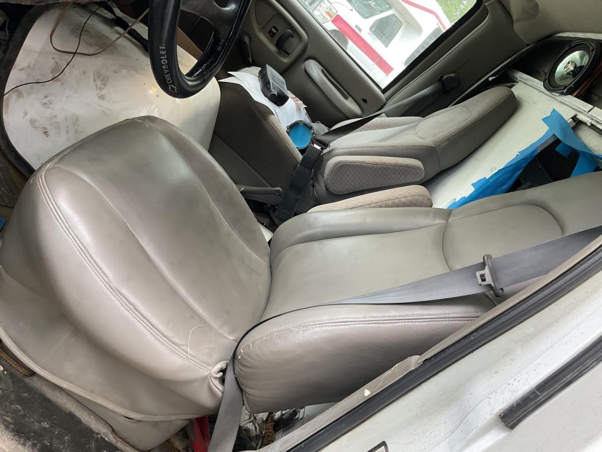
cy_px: 226
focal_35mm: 29
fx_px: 504
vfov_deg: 48.2
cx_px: 301
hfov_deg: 61.7
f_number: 1.8
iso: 64
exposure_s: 1/60
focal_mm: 3
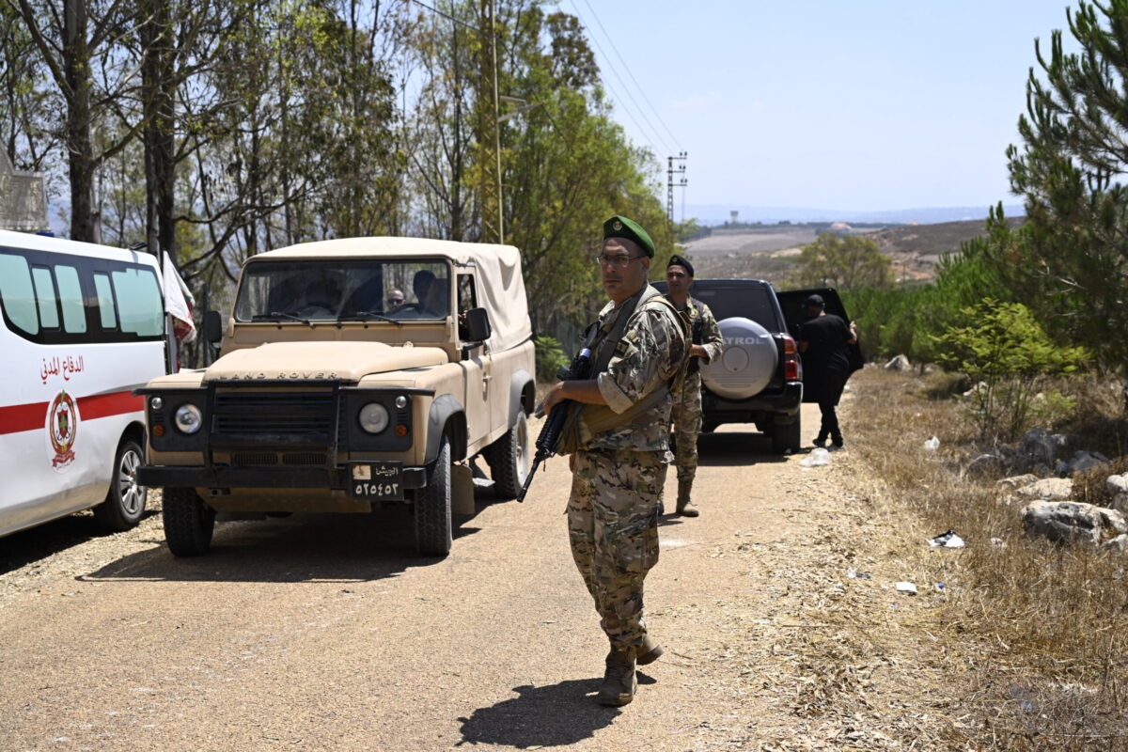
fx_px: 1347
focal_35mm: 43
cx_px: 564
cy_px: 376
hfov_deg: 45.4
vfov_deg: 31.2
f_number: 4
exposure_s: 1/2500
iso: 250
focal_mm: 43
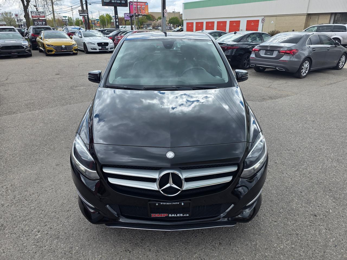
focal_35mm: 23
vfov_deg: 58.9
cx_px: 174
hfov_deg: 73.9
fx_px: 231
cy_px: 130
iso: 80
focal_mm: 6.3
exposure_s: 1/1973
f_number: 1.7
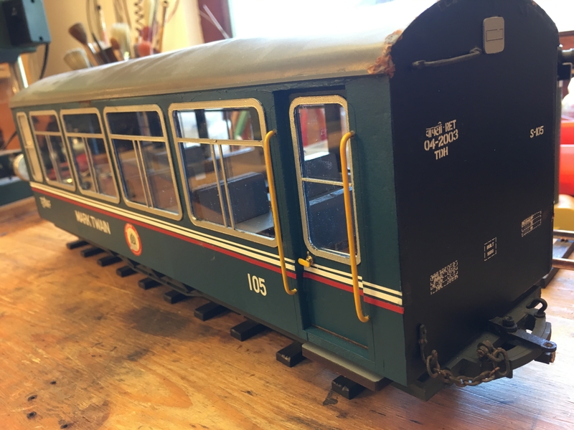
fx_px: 481
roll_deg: +6.4
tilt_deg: -14.8
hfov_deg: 61.7
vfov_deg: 48.2
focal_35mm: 29
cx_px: 287
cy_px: 215
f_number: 2.2
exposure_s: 1/33
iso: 100
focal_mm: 4.15
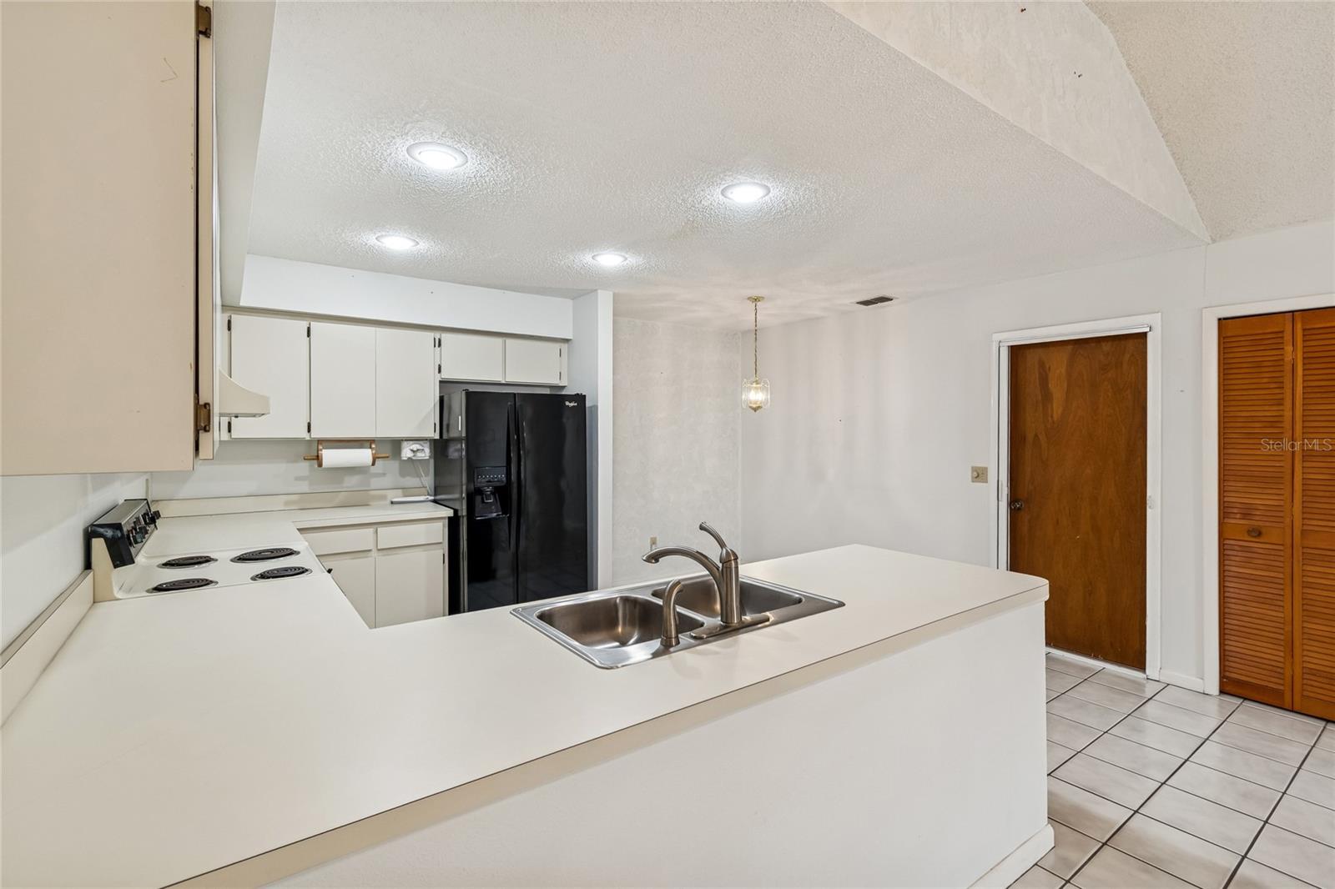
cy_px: 444
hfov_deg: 100.4
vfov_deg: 77.3
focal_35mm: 15
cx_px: 668
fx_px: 556
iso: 100
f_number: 7.1
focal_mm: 10
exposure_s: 1/10
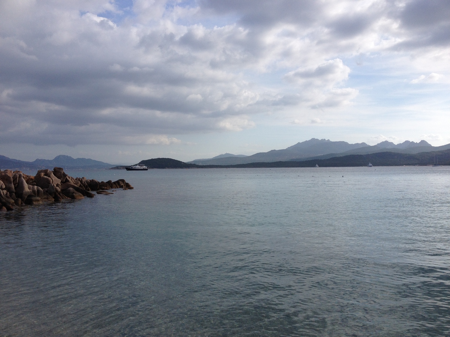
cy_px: 168
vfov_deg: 40.7
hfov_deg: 52.6
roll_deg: +1.2
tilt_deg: -3.5
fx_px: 455
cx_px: 225
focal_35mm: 35
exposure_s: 1/2045
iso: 50
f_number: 2.4
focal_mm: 4.28
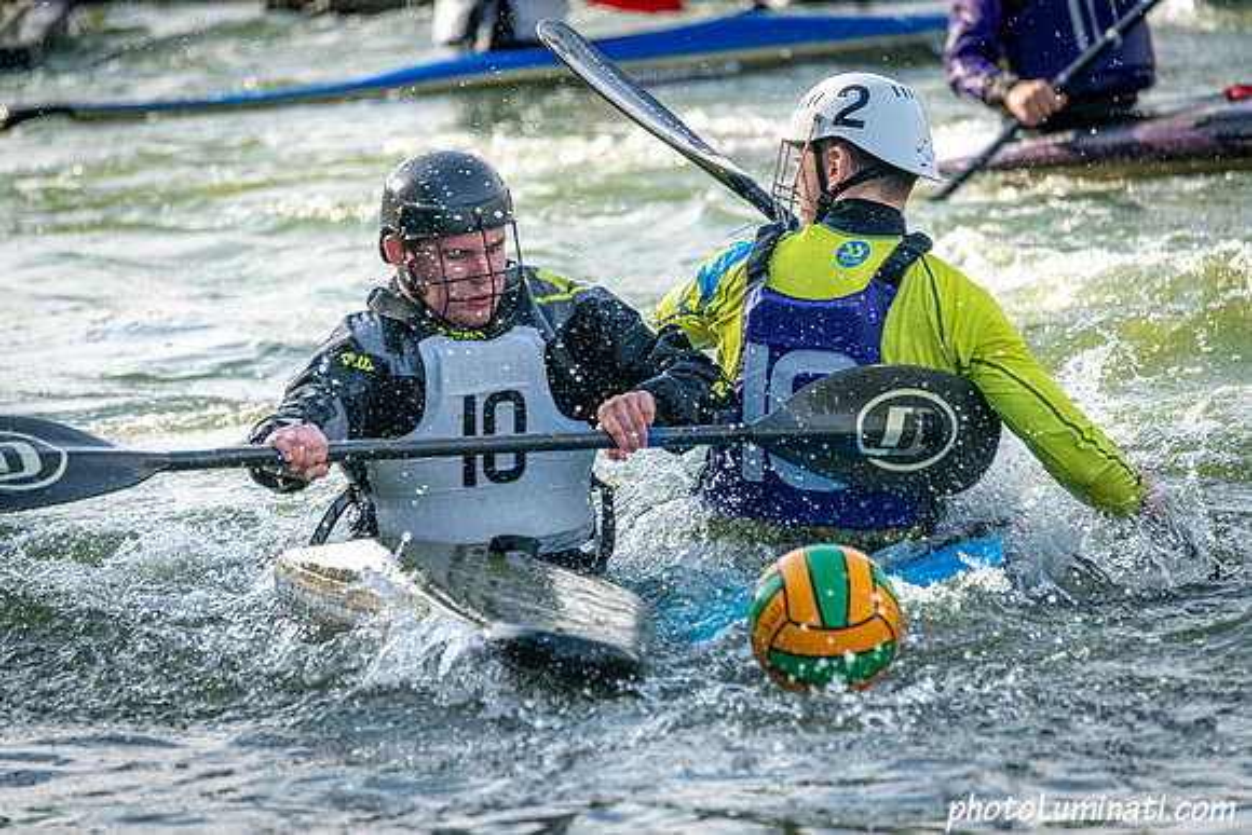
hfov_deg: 5.2
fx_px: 13914
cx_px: 626
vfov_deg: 3.4
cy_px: 418
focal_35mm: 400
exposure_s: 1/3200
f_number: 7.1
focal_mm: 400
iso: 2500
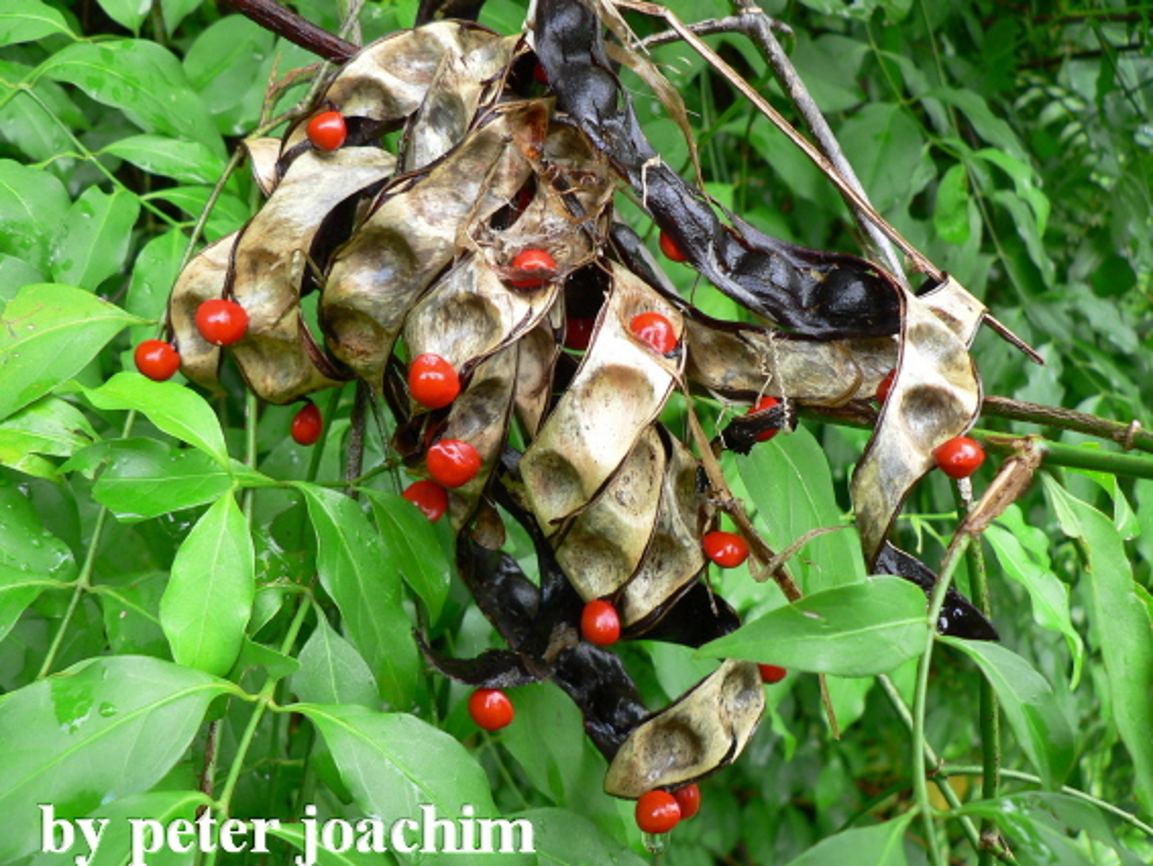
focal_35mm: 35
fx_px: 1166
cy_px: 433
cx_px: 576
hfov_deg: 52.6
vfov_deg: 40.7
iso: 64
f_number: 2.8
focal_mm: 6
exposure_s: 1/30
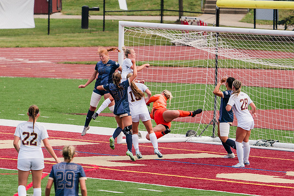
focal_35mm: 433
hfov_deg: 4.8
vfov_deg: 3.2
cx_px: 112
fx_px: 3541
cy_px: 109
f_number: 6.3
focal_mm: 341
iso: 640
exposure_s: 1/1600
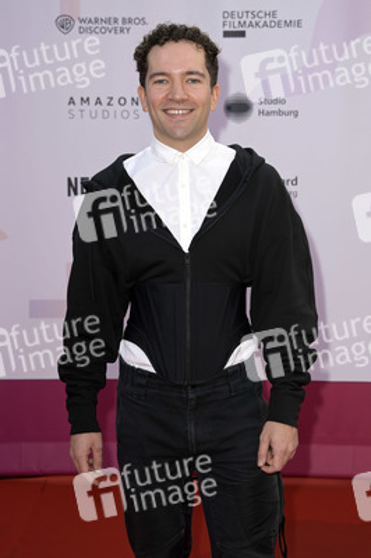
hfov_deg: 20.9
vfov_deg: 31.0
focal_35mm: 65
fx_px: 1006
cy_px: 279
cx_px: 186
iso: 250
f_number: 5.6
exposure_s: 1/200
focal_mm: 65
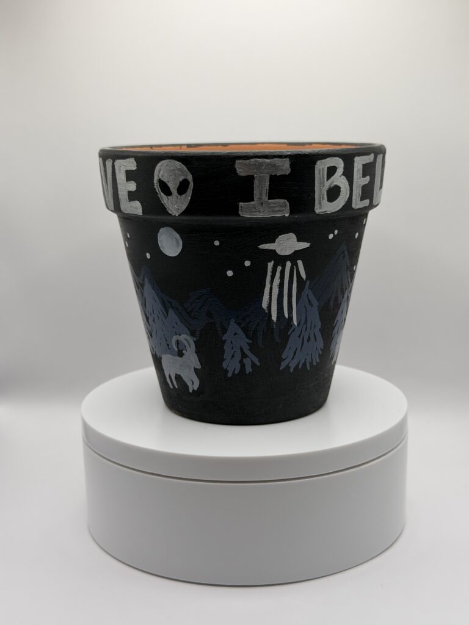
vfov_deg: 39.7
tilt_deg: -12.1
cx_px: 234
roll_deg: +0.0
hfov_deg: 30.3
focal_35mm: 48
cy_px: 312
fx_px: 867
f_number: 1.78
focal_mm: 6.76
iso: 80
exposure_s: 1/810
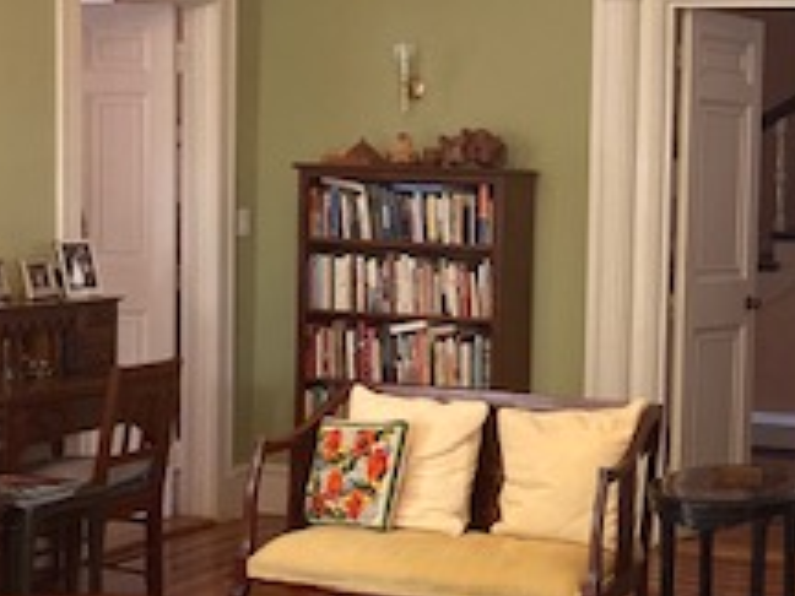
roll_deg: -1.8
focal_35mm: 77
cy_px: 291
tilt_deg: -3.6
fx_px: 1768
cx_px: 707
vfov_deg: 19.1
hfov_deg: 24.6
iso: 200
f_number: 1.8
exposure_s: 1/60
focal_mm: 4.25
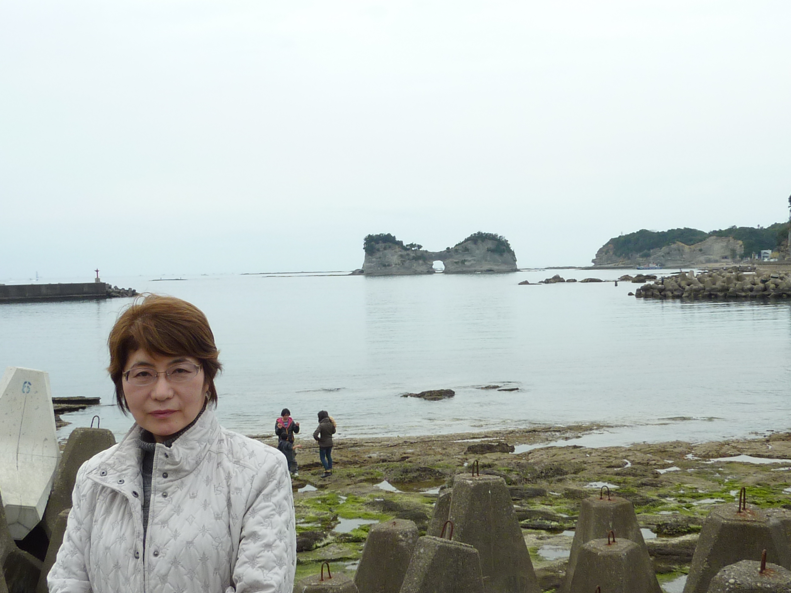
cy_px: 296
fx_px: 1028
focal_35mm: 45
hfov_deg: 42.1
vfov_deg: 32.2
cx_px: 396
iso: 80
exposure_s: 1/320
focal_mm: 4.1
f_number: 4
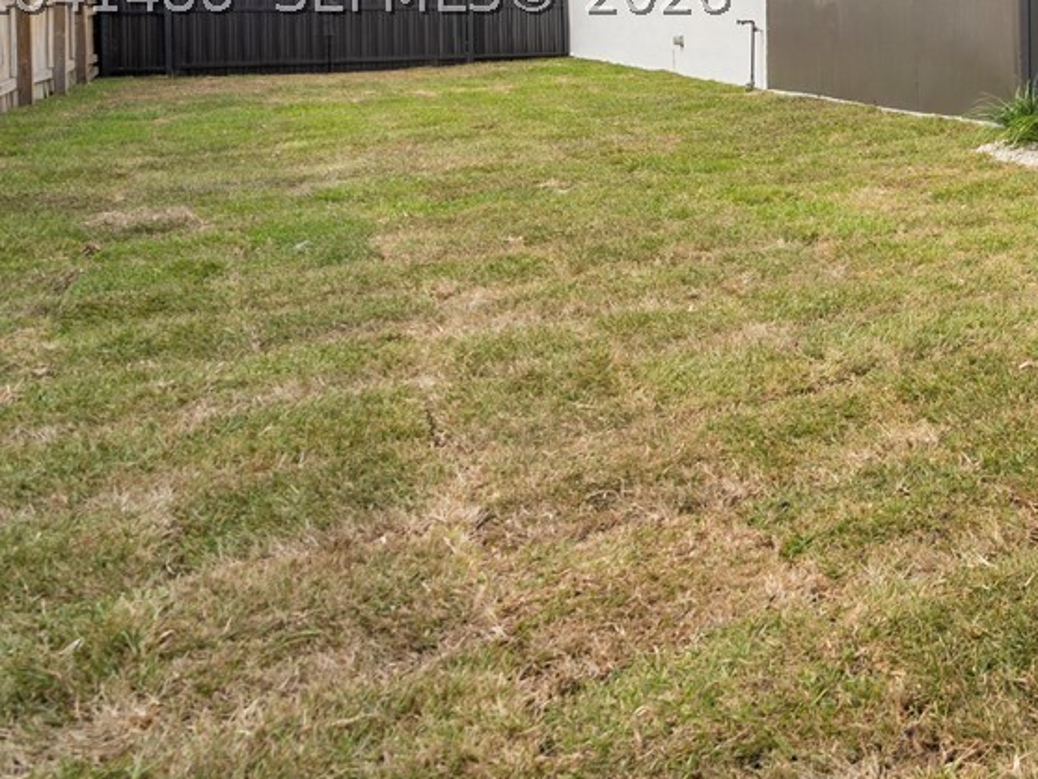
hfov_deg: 30.9
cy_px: -12
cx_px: 1462
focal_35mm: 41
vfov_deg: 32.2
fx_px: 1230
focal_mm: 14
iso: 100
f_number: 8
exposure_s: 1/60
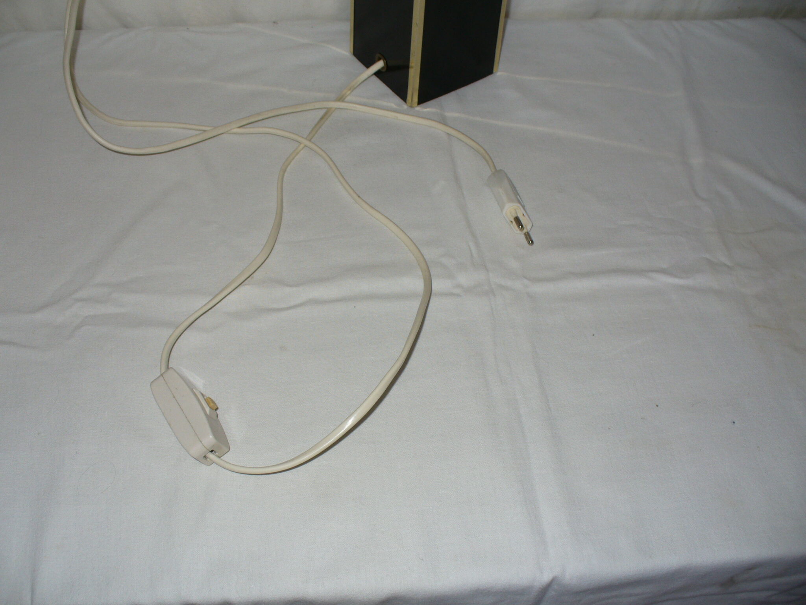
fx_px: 862
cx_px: 403
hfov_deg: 50.1
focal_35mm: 37
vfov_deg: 38.7
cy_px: 302
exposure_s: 1/30
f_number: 2.8
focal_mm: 6.1
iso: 80
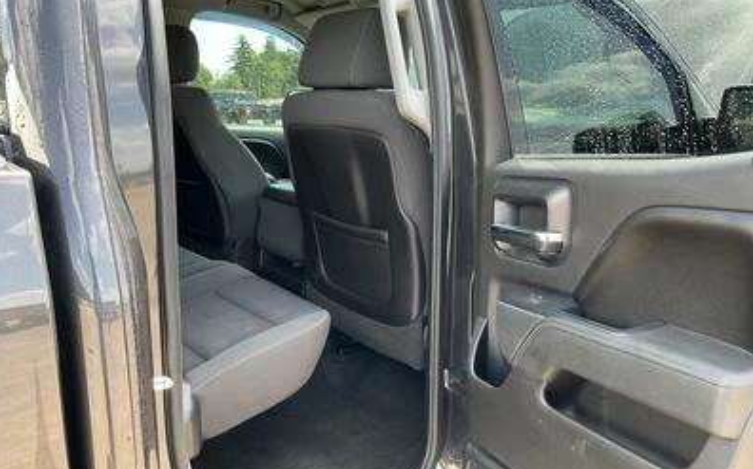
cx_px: 375
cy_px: 249
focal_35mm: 30
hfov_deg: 62.9
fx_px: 615
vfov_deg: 41.8
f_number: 1.8
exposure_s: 1/122
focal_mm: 3
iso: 32
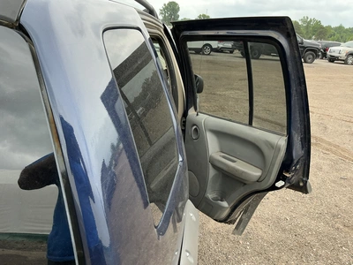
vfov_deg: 49.7
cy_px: 132
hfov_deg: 63.4
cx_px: 176
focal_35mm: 28
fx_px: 286
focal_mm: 3
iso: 25
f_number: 1.8
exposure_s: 1/289
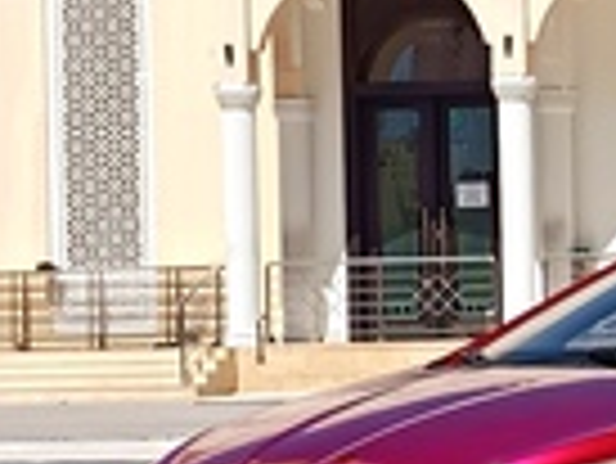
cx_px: 915
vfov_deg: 9.3
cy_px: 336
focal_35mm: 160
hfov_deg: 11.8
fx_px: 2850
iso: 100
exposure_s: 1/862
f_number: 1.75
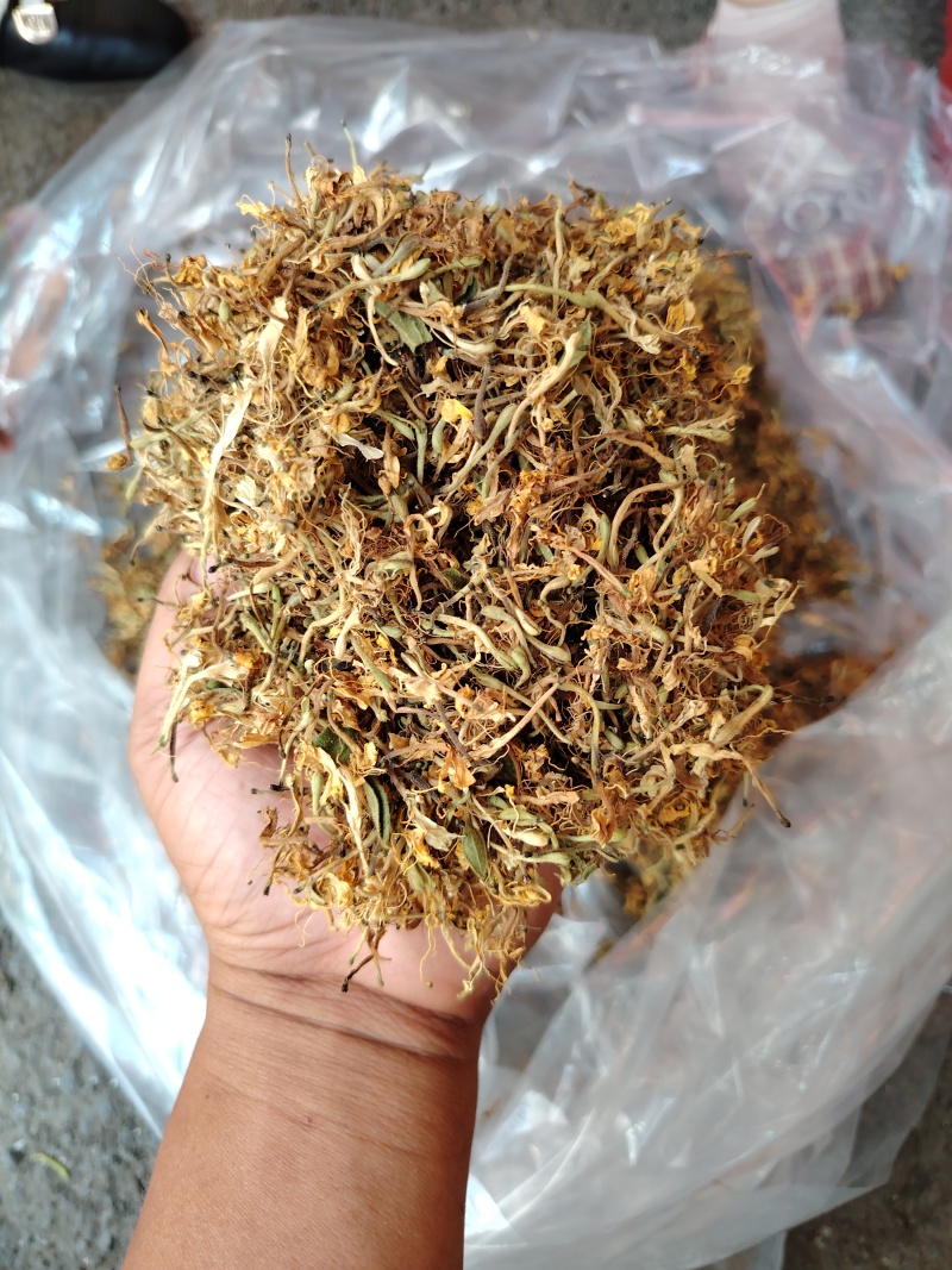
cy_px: 635
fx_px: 880
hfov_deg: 56.8
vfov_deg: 71.6
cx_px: 476
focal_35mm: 24
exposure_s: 1/50
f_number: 1.75
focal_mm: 5.25
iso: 313
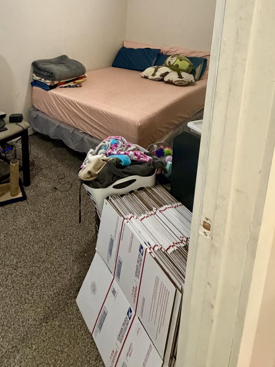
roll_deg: -0.7
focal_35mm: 25
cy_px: 68
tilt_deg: -11.7
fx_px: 265
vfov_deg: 62.8
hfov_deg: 52.9
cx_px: 76
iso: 640
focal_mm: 2.22
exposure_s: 1/60
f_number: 2.2
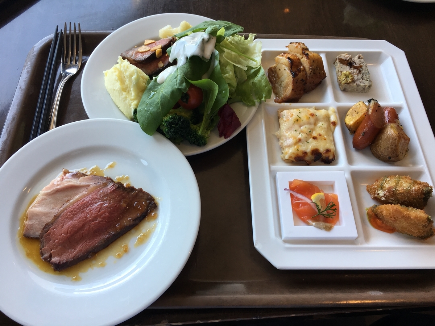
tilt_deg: -60.1
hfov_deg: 61.7
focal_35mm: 29
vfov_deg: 48.2
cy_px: 163
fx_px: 364
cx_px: 218
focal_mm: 4.15
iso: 32
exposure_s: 1/120
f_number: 2.2
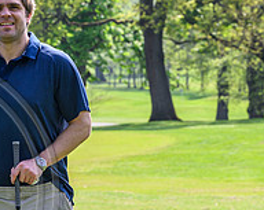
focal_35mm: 251
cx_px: -105
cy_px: 143
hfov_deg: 7.6
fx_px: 1958
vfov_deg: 6.1
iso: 500
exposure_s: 1/640
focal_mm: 70
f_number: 5
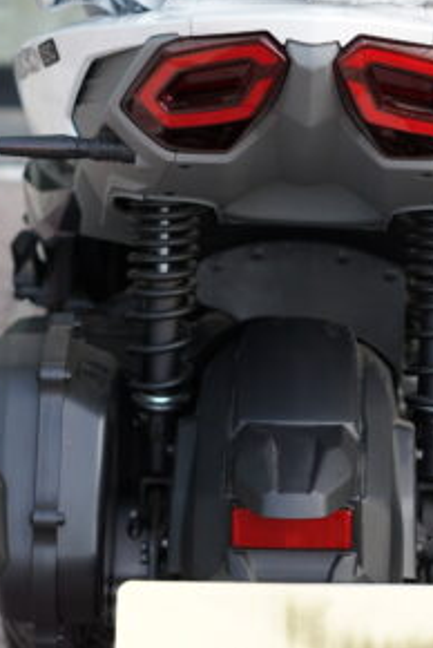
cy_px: 188
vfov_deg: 13.2
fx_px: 2790
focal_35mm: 155
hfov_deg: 8.8
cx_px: 384
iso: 100
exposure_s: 1/125
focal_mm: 50
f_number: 2.8
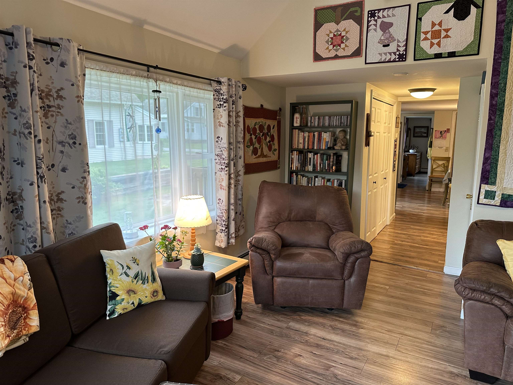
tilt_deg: -9.0
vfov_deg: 56.8
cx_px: 256
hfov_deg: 71.6
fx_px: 356
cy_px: 192
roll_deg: -0.3
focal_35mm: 24
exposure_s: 1/120
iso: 160
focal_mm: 6.86
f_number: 1.78
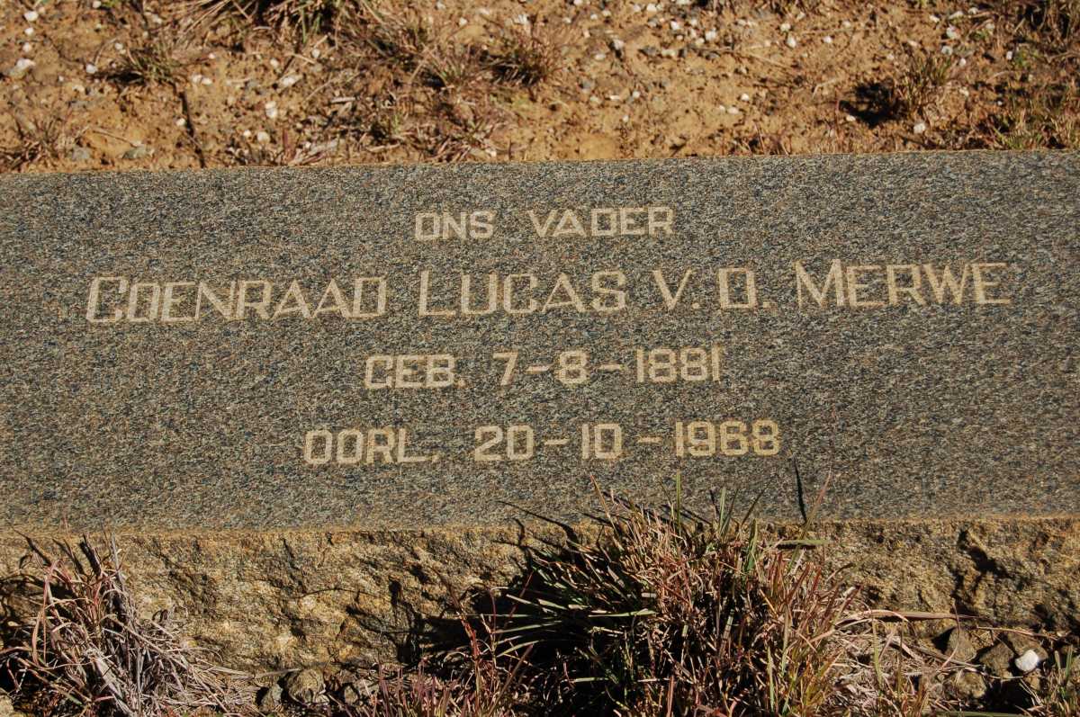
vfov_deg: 18.9
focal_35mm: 72
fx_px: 2157
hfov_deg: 28.1
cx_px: 540
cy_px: 358
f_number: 6.3
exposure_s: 1/640
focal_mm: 48
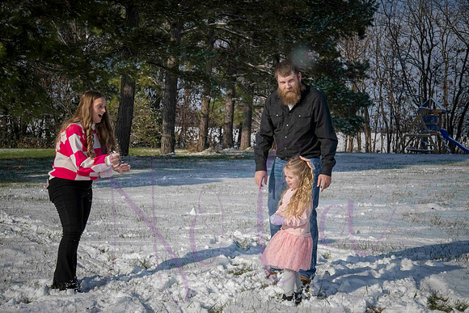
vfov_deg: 21.9
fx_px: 808
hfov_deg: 32.4
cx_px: 234
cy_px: 156
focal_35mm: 62
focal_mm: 62
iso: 800
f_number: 11
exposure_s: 1/2000
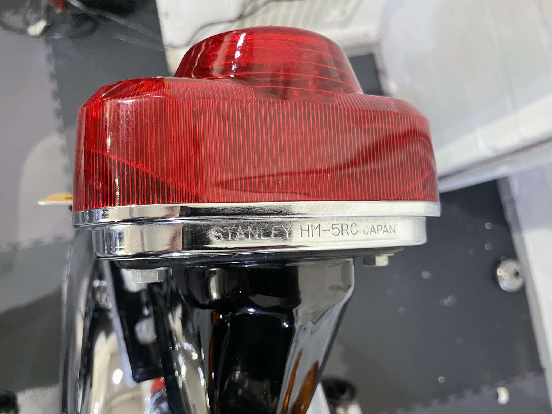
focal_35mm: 26
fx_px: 415
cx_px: 276
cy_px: 207
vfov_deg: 53.1
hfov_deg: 67.3
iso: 500
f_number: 1.6
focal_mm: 4.2
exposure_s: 1/33
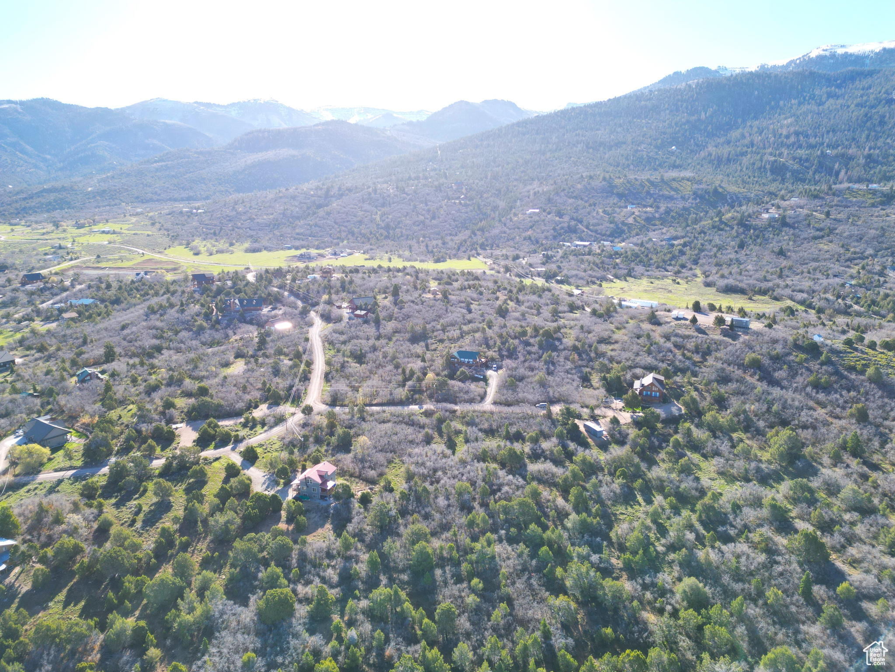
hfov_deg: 71.6
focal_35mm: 24
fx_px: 621
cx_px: 448
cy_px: 336
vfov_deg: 56.8
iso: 100
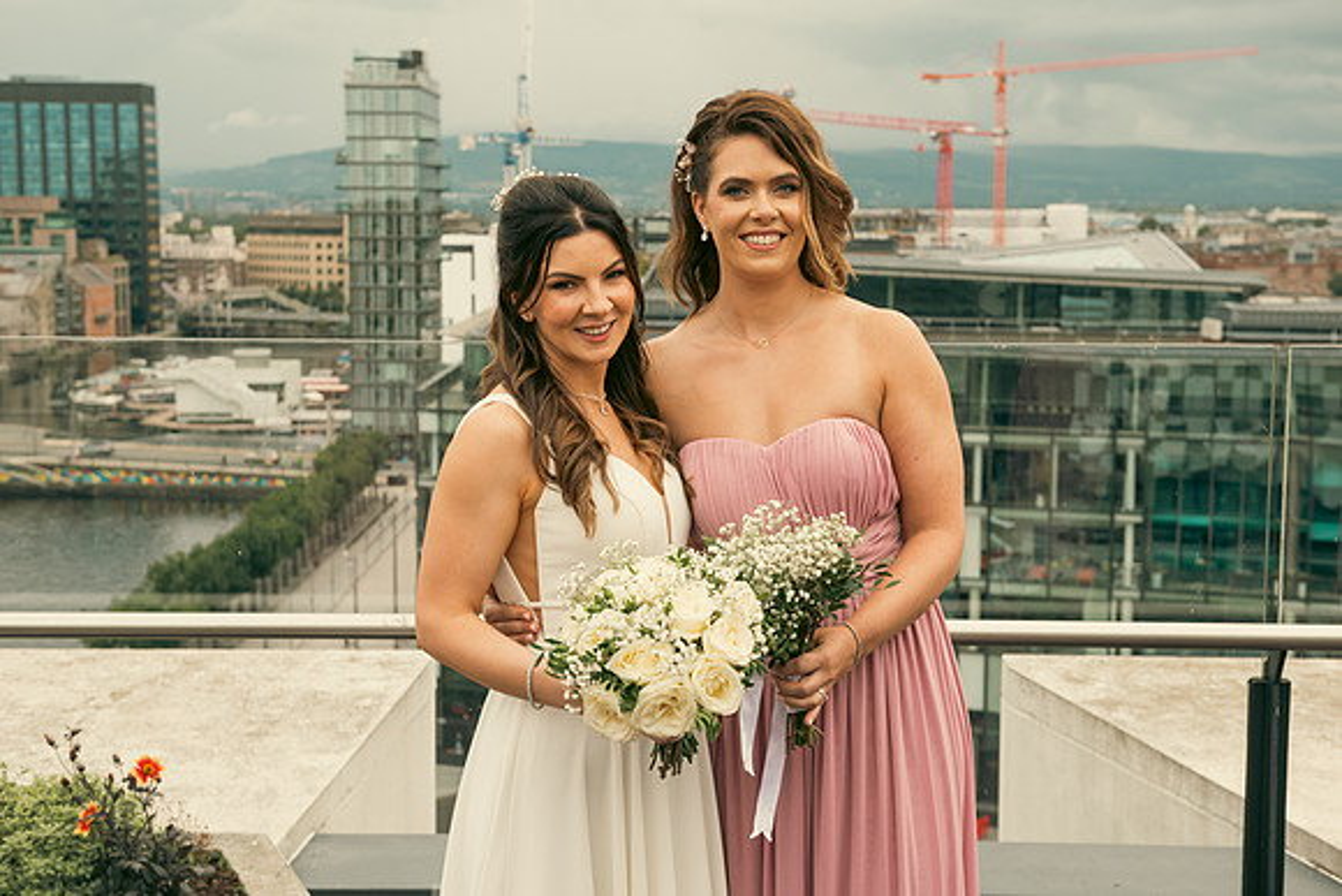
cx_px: 671
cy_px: 448
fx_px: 1939
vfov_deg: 26.0
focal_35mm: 52
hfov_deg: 38.2
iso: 200
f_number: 6.3
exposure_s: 1/250
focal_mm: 52
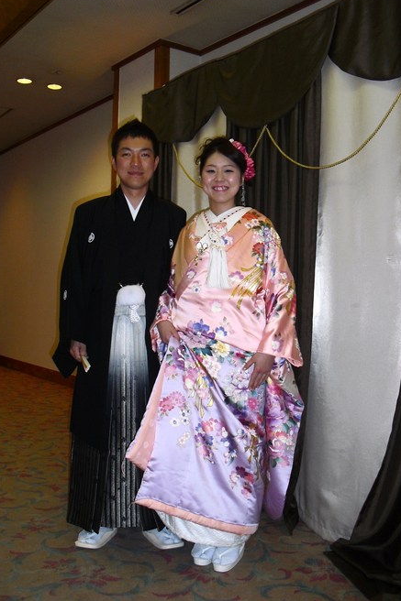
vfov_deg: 50.7
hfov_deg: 35.0
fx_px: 635
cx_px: 178
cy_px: 299
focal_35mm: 38
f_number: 3.1
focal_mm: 6.3
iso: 200
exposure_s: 1/60
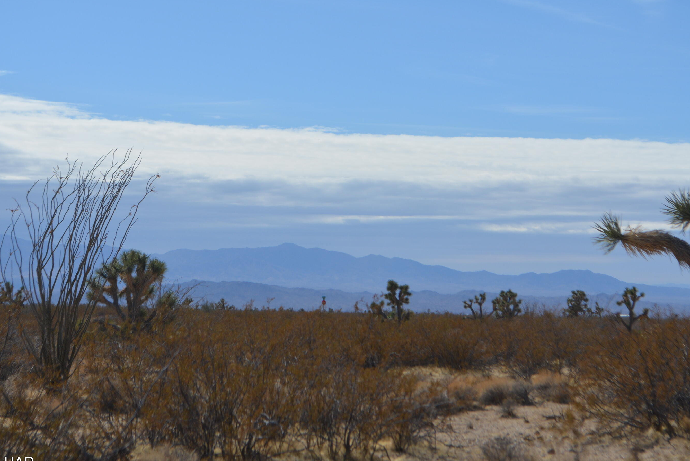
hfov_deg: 23.4
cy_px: 229
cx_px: 333
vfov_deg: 15.7
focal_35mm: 87
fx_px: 1669
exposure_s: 1/2000
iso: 280
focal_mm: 52
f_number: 8
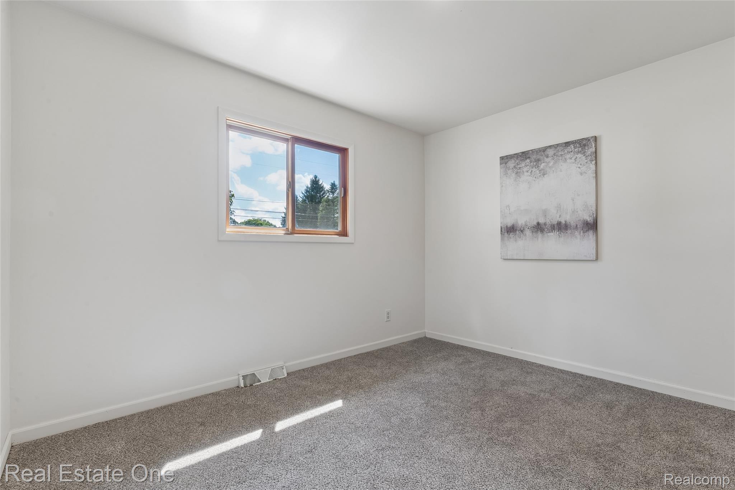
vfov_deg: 73.7
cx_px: 368
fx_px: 327
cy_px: 245
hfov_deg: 96.7
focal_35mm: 16
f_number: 13
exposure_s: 1/4
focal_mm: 16
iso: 200
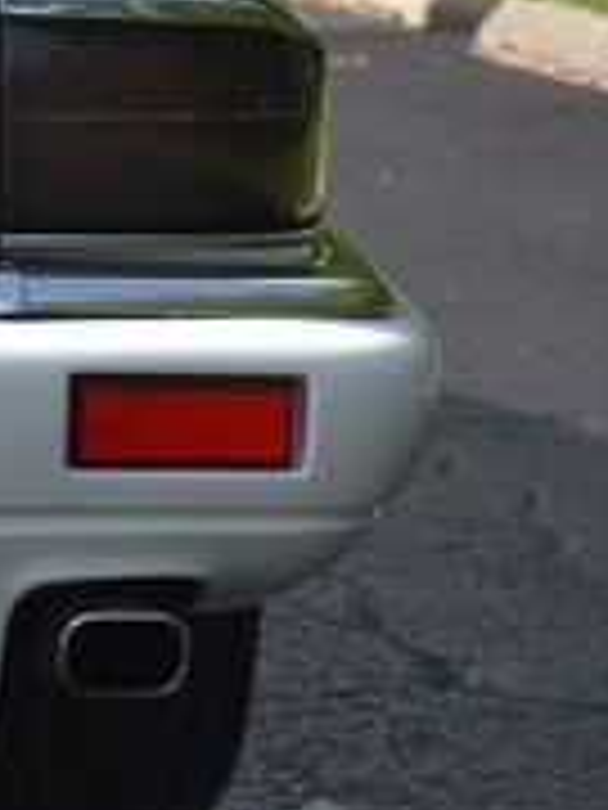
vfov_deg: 7.7
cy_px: 40
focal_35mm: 256
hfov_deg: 5.6
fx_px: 5995
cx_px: -815
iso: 200
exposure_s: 1/500
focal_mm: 50
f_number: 8
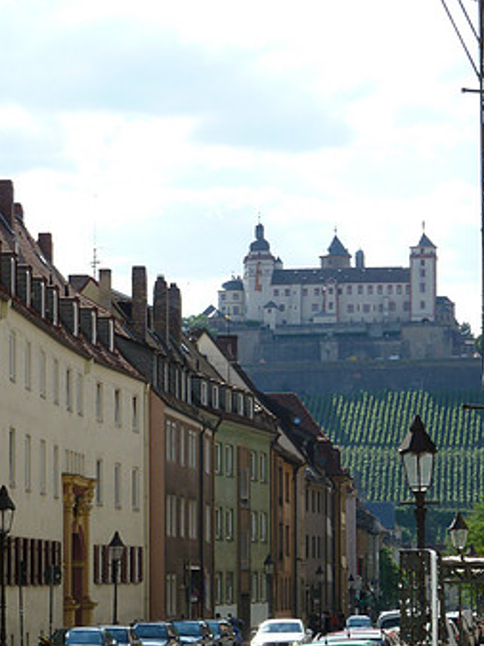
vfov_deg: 13.3
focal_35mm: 148
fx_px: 2763
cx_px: 297
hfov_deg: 10.0
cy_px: 390
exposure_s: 1/250
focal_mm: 18.2
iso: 80
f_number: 5.6
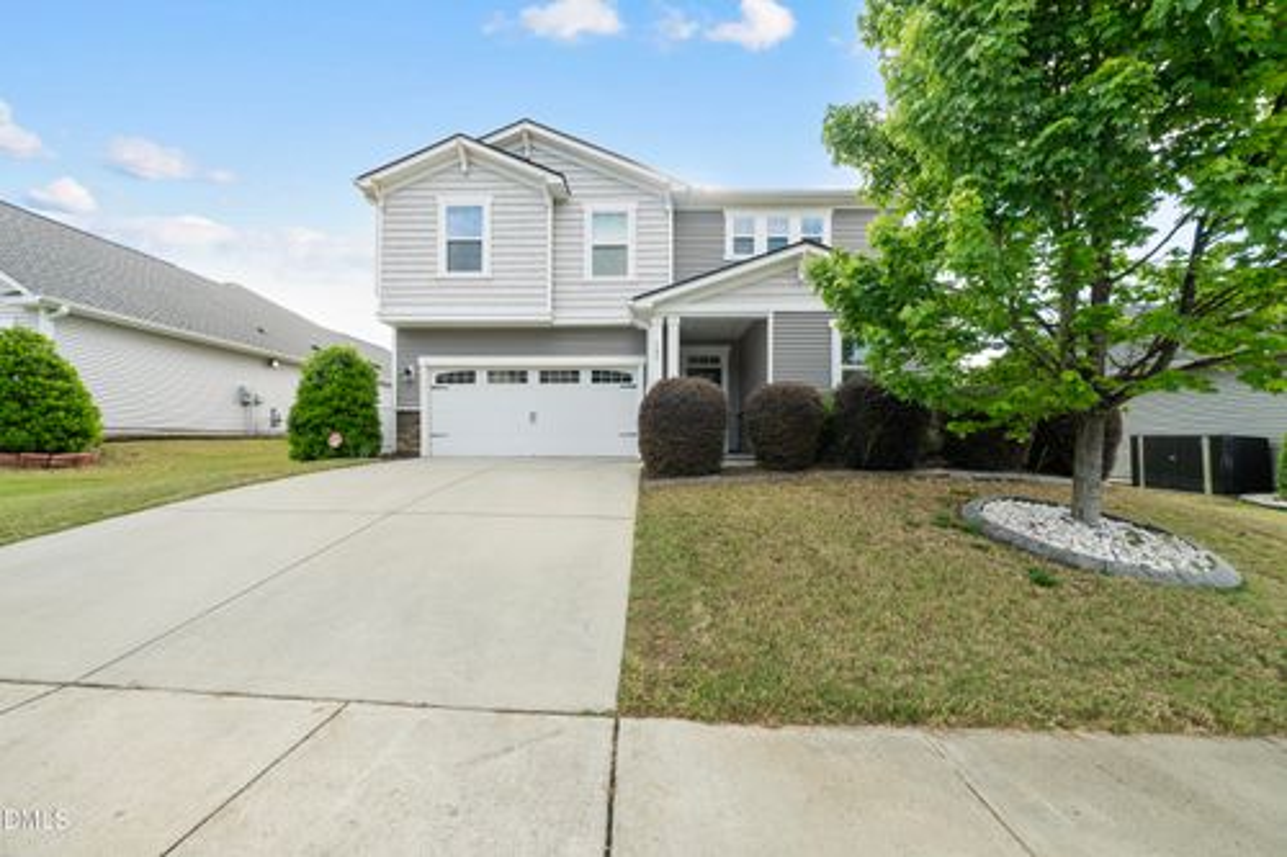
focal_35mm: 12
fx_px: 429
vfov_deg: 90.0
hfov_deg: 112.6
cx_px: 644
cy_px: 428
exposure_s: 1/100
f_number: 7.1
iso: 80
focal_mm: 12
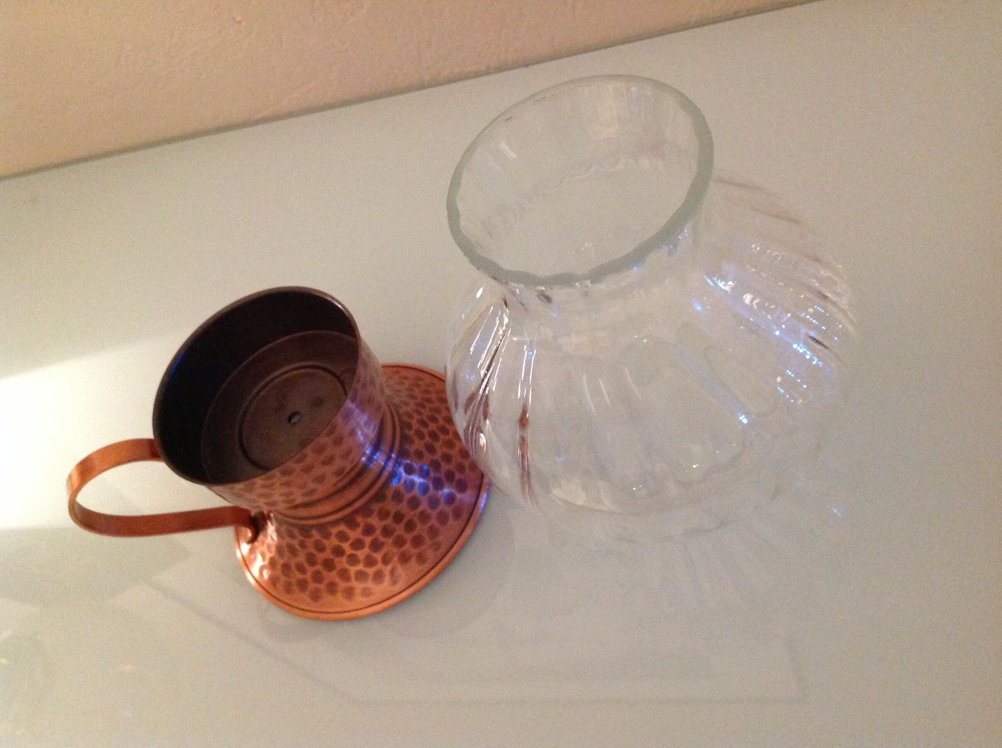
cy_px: 374
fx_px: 1012
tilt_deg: -52.8
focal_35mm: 35
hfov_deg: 52.7
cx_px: 501
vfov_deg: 40.6
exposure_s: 1/17
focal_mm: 4.28
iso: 500
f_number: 2.4
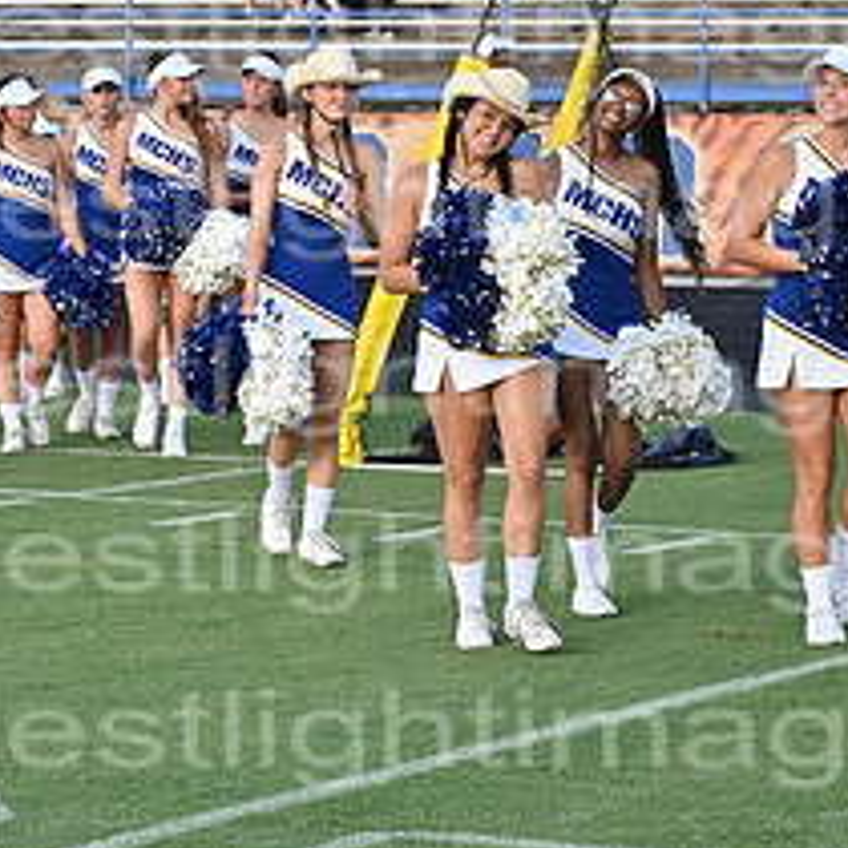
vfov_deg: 10.7
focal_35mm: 164
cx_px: 444
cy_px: 299
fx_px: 4545
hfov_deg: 10.7
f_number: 4
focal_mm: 70
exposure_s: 1/8000
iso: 1400
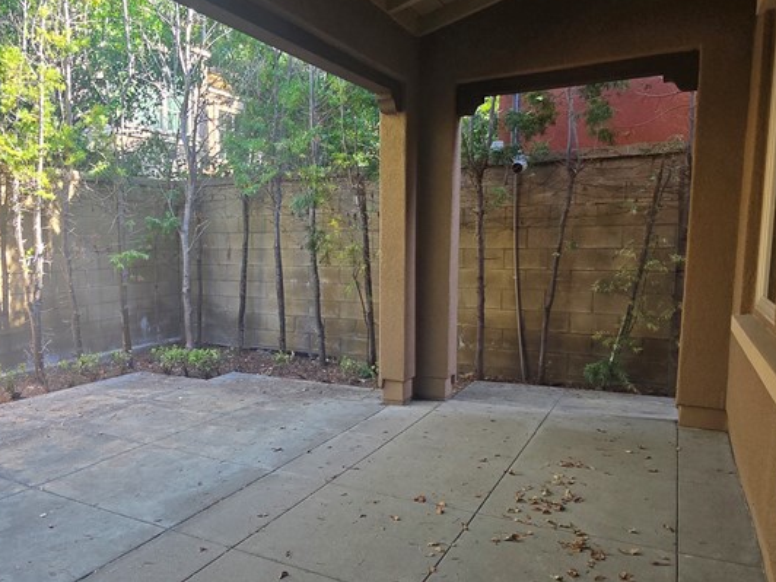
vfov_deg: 54.9
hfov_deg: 68.1
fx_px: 560
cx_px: 282
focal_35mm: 25
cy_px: 305
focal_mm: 2.2
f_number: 2.2
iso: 64
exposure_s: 1/120
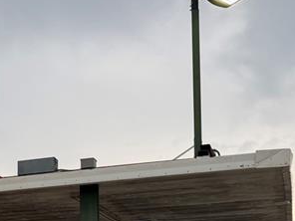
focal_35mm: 83
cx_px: -116
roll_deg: +0.3
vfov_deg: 16.9
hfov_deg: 20.9
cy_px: 275
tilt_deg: +4.8
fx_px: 707
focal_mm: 6.76
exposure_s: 1/788
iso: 80
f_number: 1.78
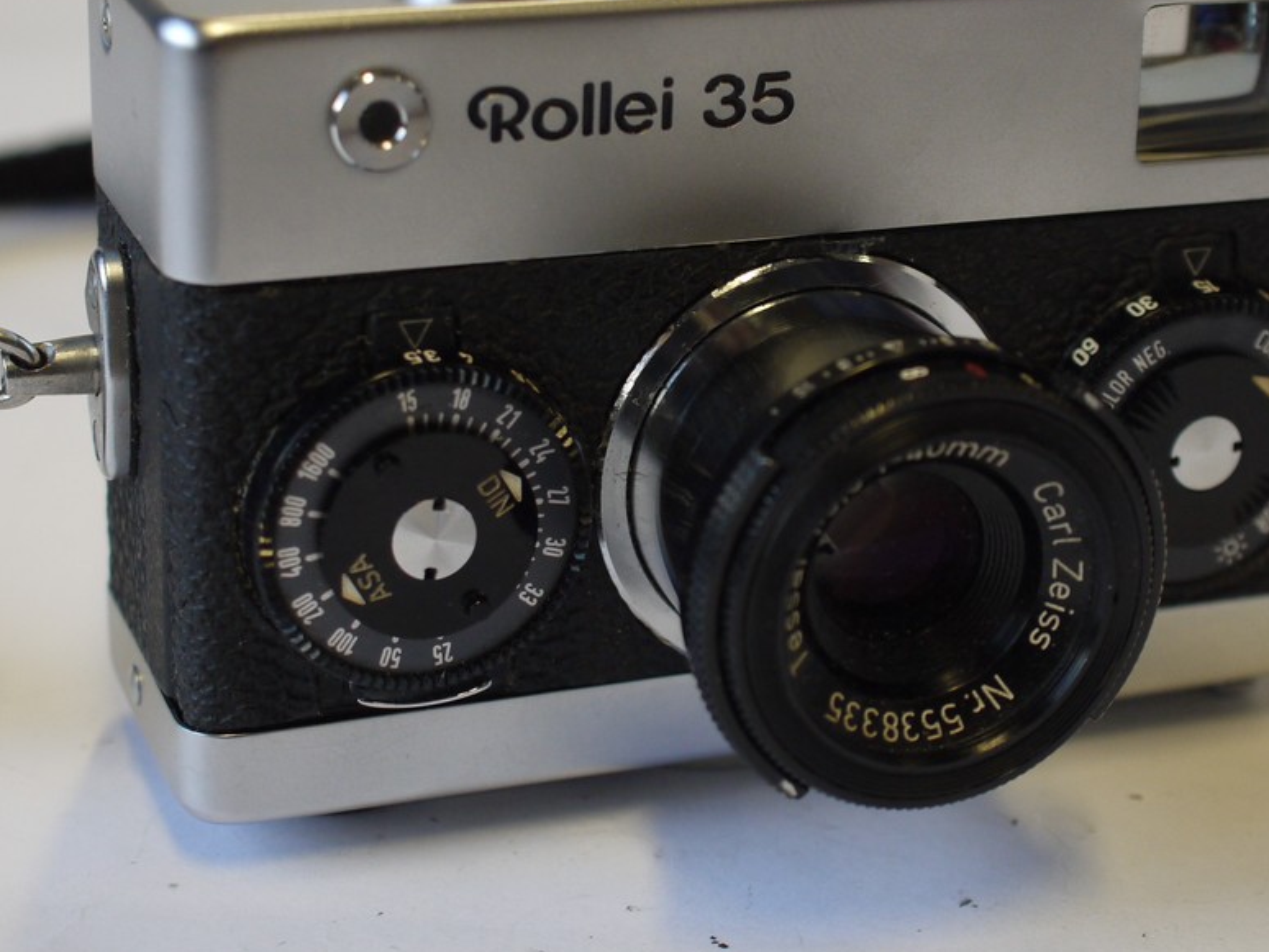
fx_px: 3410
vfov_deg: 15.9
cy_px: 374
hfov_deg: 21.1
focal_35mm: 93
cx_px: 682
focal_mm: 30
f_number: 4
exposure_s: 1/160
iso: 400
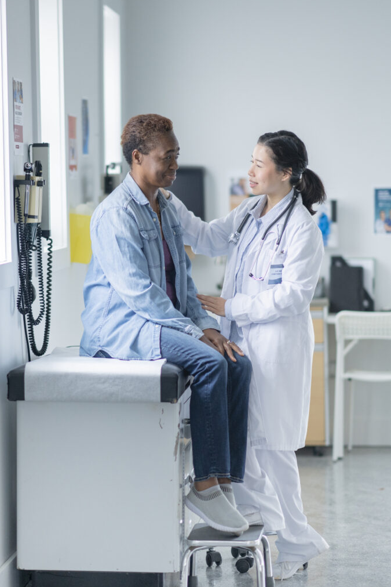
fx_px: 1400
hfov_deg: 15.9
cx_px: 194
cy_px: 294
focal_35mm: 86
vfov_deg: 23.6
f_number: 1.4
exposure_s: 1/200
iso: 250
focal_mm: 85
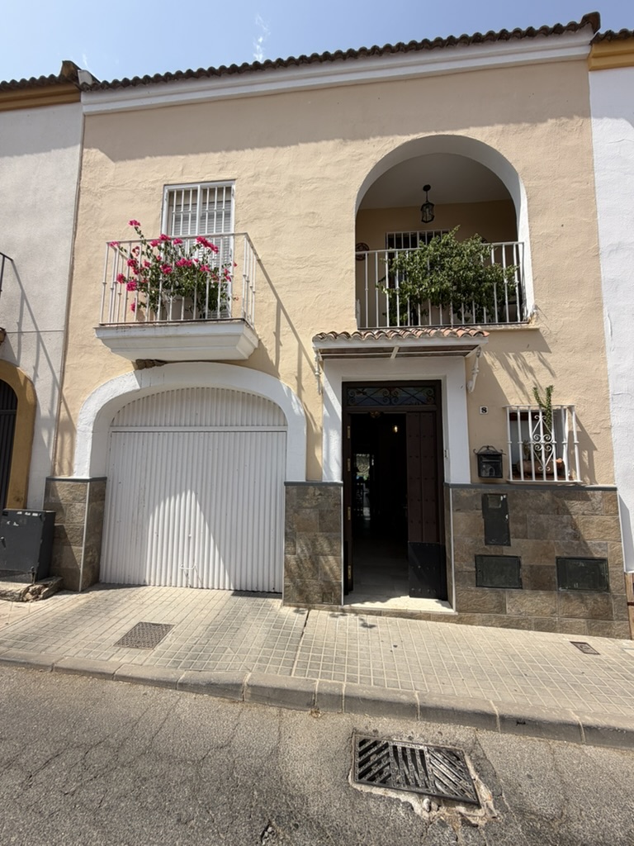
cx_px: 317
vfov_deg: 102.1
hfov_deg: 85.7
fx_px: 342
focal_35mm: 14
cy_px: 423
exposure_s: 1/770
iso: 20
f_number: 2.2
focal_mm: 2.22
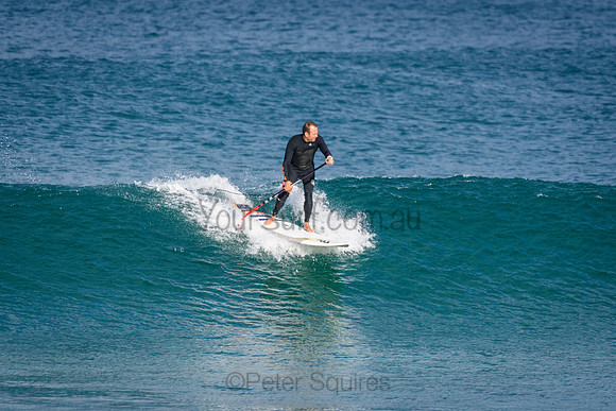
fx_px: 11809
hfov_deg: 3.0
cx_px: 308
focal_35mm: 690
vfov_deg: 2.0
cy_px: 206
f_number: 5.6
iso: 400
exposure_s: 1/2000
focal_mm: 460
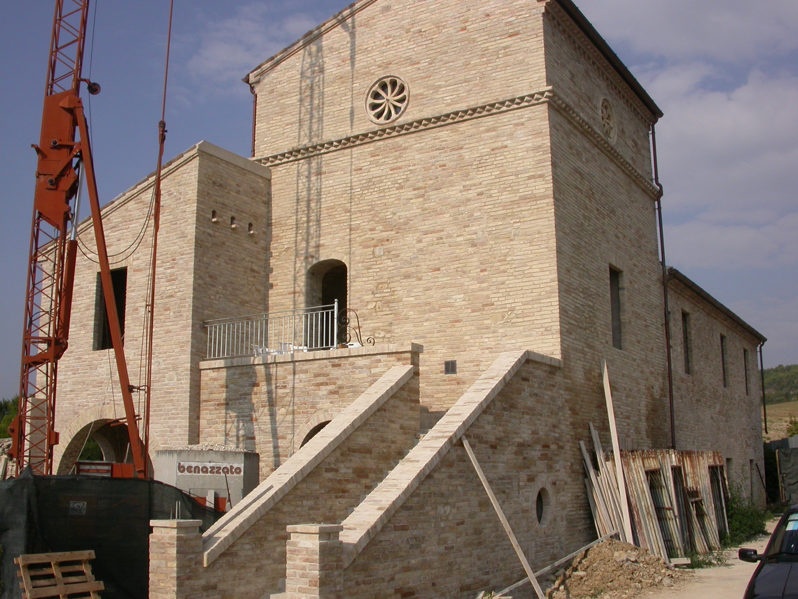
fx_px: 876
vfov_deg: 37.7
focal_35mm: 38
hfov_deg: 49.0
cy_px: 300
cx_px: 399
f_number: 7.5
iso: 100
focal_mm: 7.85
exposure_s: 1/644
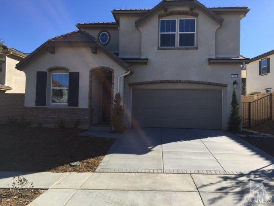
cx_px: 137
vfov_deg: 48.2
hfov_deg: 61.7
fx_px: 230
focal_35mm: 29
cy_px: 103
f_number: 2.2
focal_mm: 4.15
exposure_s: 1/1647
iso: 32
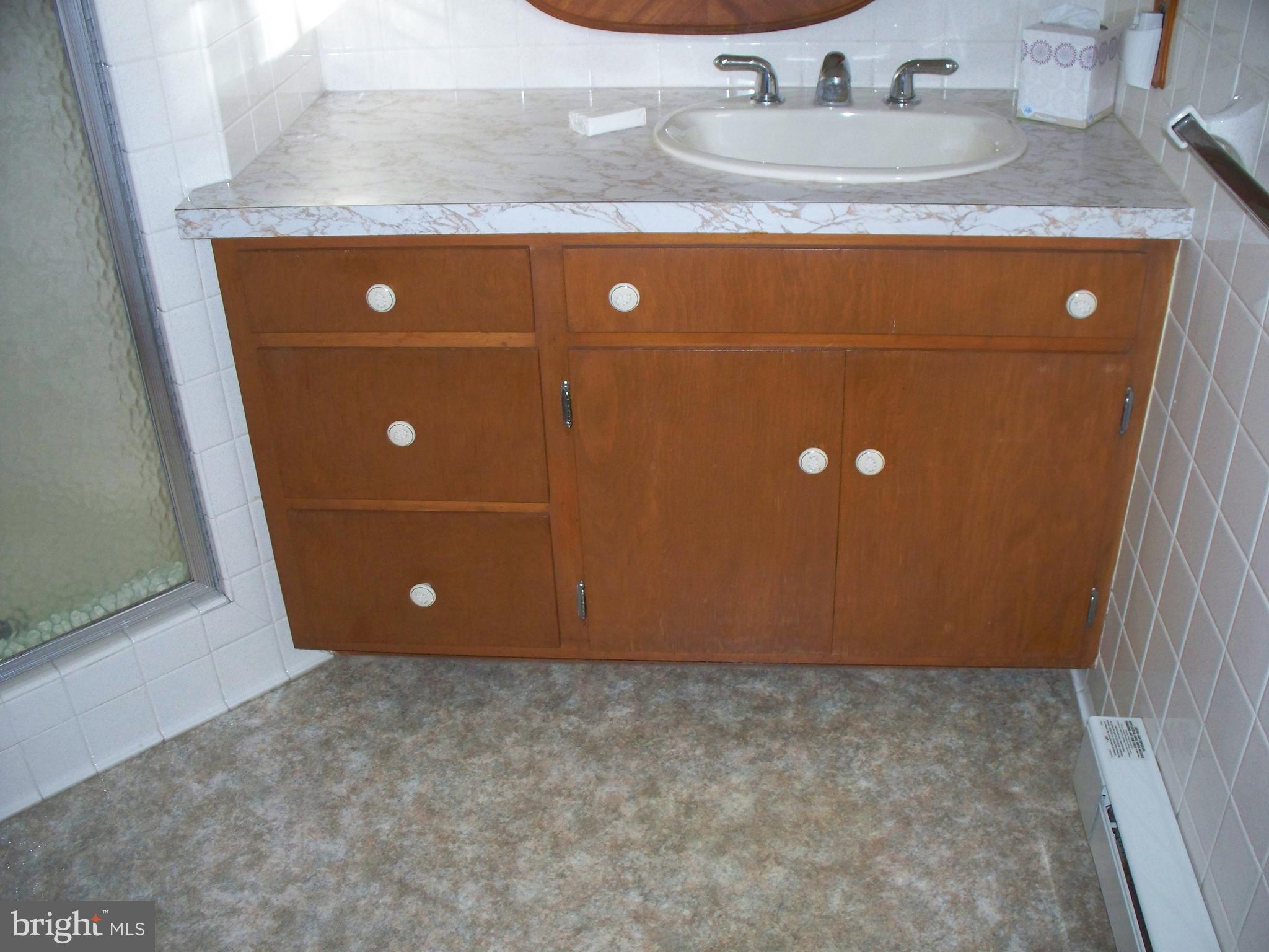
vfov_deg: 39.7
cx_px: 634
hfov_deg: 51.4
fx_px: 1320
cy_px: 476
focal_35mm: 36
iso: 200
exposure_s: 1/30
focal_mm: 7.54
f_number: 2.8
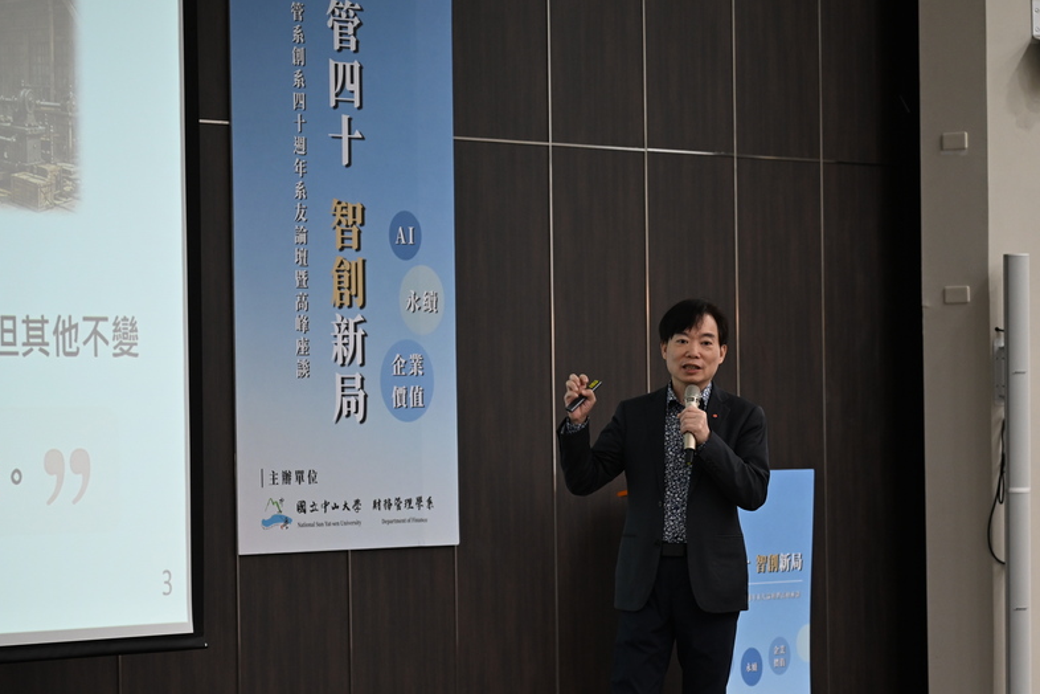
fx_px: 4275
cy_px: 494
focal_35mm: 148
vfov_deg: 9.3
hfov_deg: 13.8
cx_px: 733
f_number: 4
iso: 1000
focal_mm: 97
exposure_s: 1/100
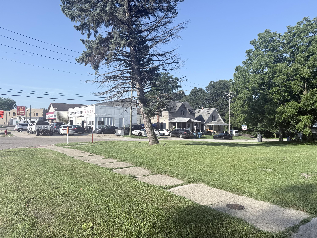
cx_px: 158
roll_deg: +0.1
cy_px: 119
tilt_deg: +2.5
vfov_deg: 56.8
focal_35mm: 24
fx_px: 220
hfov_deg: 71.6
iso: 80
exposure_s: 1/3425
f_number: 1.78
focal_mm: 6.76
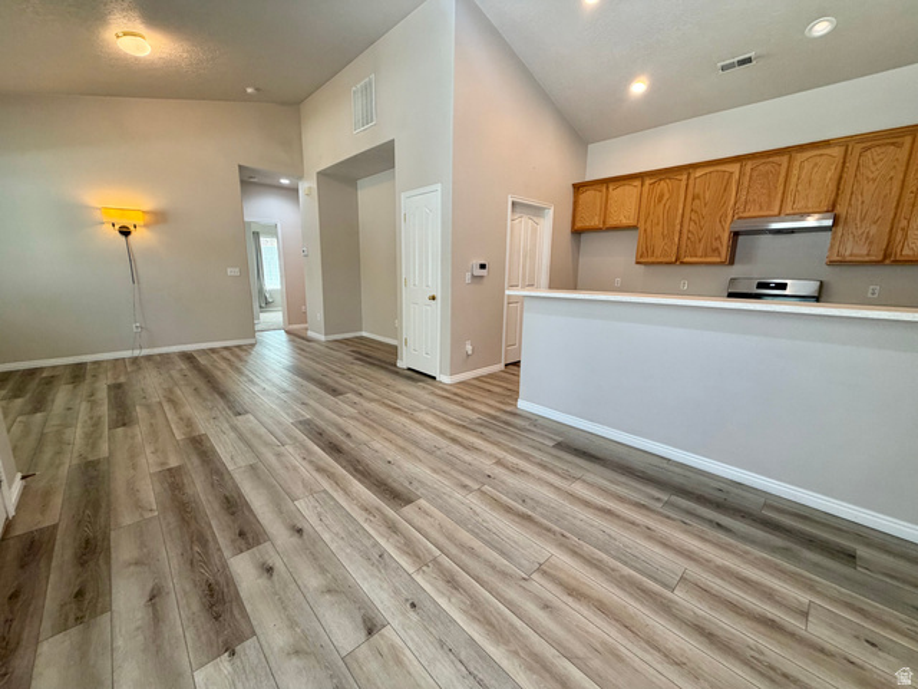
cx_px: 459
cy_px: 344
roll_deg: -1.2
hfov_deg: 102.1
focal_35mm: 14
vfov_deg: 85.7
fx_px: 371
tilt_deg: -11.3
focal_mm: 2.22
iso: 160
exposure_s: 1/60
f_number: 2.2
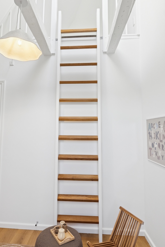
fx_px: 149
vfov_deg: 78.3
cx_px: 72
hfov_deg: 57.8
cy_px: 95
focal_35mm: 22
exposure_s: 1/15
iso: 200
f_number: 8
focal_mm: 11
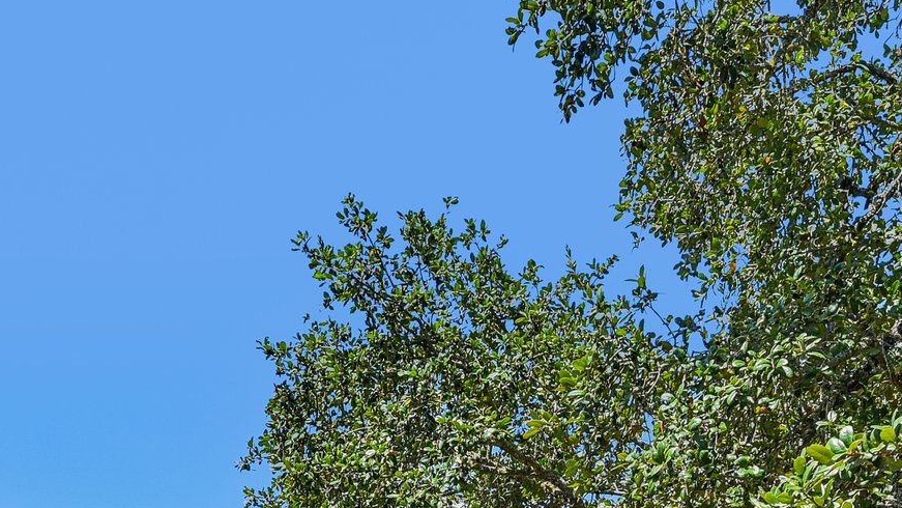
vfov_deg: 17.8
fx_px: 1531
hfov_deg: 32.8
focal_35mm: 64
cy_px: 620
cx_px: 519
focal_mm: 26
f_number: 8
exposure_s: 1/500
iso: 400
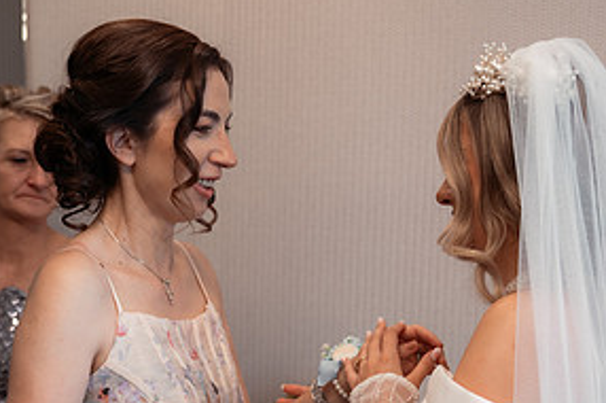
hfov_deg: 29.2
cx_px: 254
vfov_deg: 19.3
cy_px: 380
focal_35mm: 69
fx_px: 1160
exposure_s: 1/200
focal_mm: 34
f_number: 2.8
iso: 640
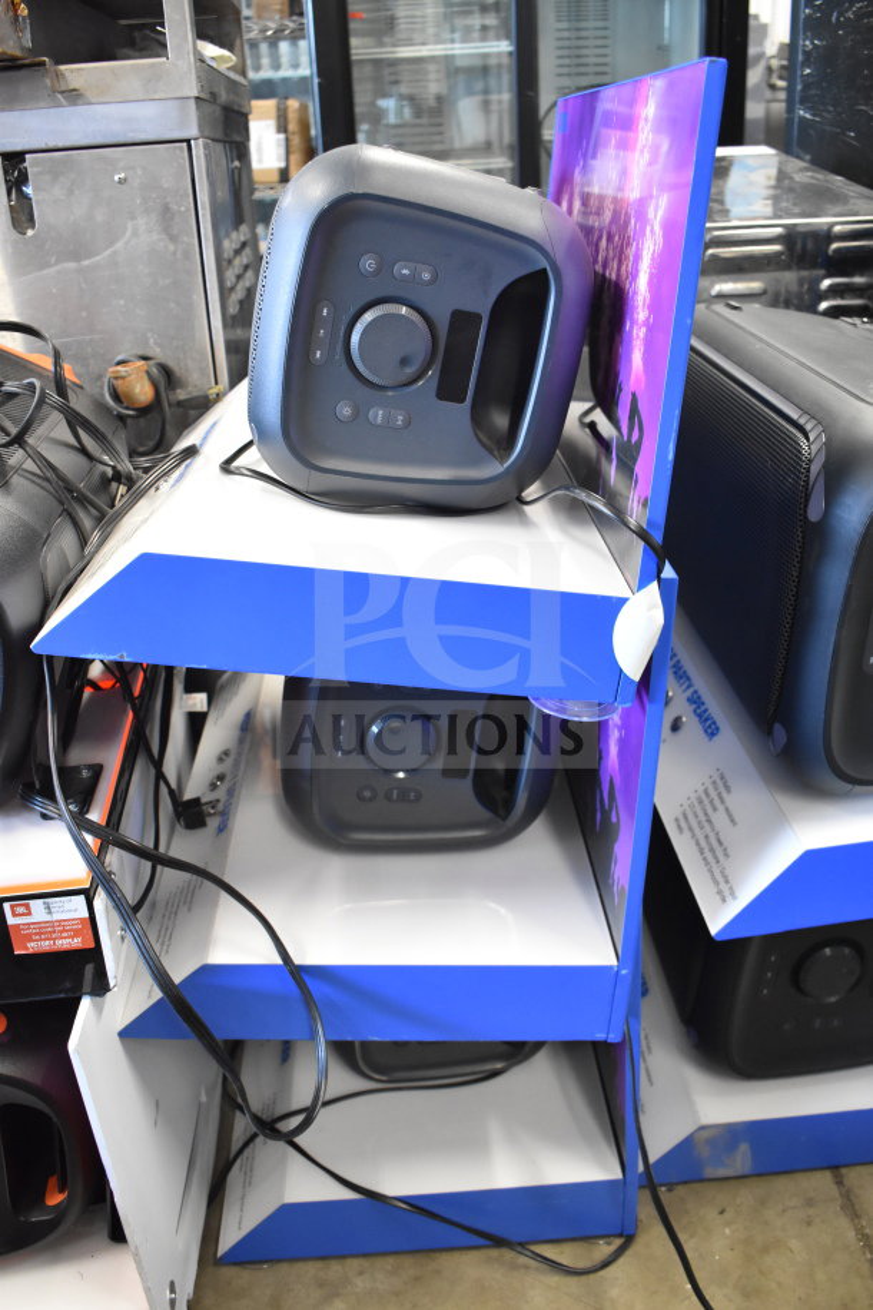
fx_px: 1146
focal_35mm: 32
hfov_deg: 41.7
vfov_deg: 59.5
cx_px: 436
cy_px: 655
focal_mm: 21
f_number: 3.8
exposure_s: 1/30
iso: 2200
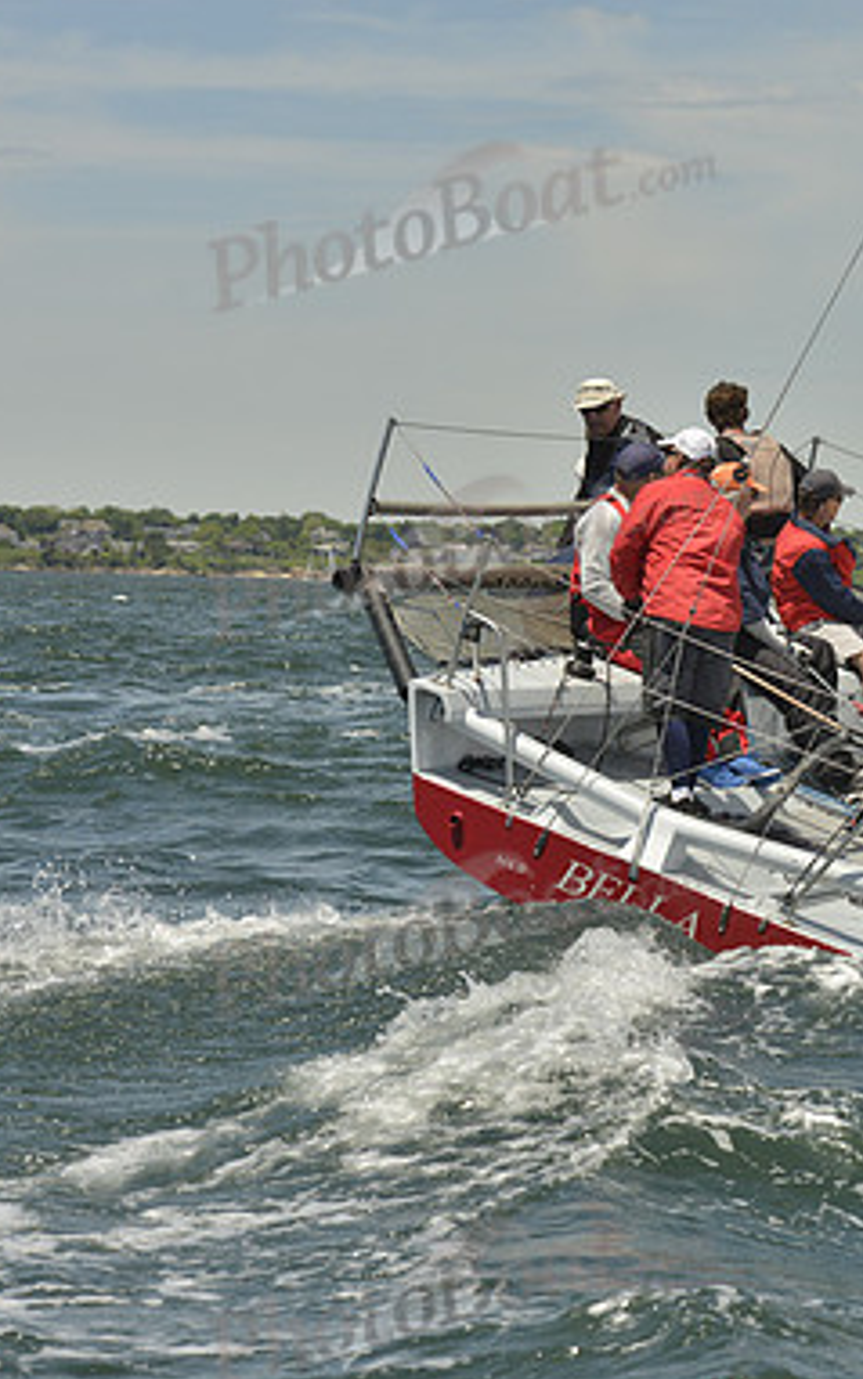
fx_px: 5001
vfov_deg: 15.7
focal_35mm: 133
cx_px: 906
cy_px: 688
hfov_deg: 9.8
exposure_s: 1/1600
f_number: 8
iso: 280
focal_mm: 86
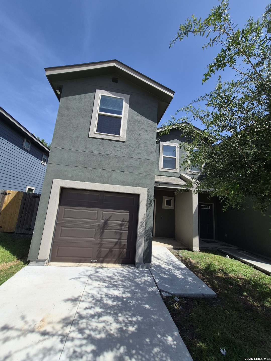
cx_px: 136
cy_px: 180
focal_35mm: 13
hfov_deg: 89.9
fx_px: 136
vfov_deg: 106.2
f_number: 2.2
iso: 40
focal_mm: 1.74
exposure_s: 1/1908
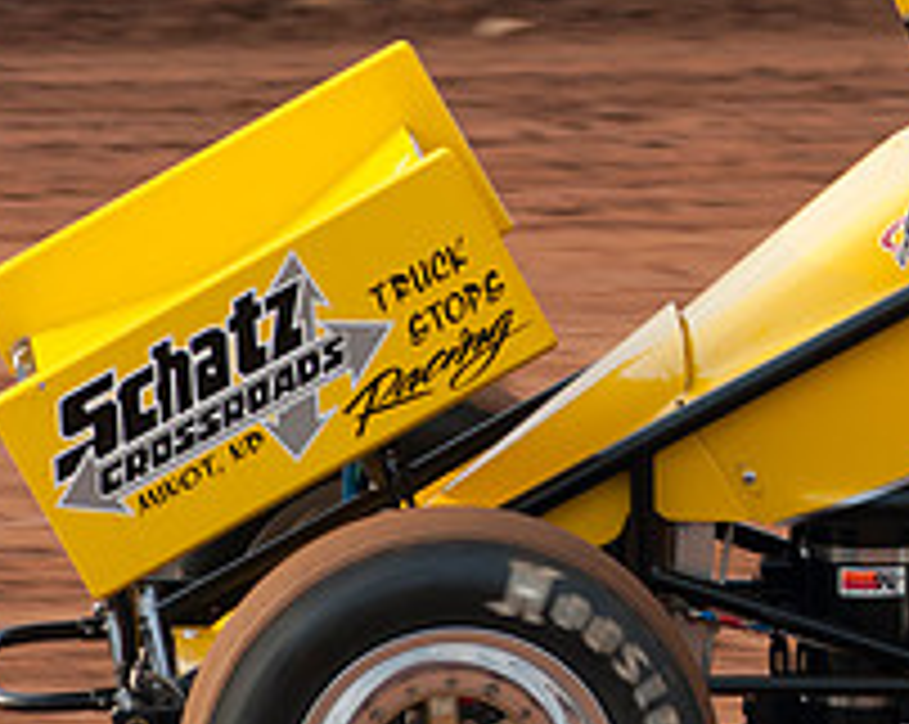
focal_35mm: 547
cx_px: 1238
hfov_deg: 3.5
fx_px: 14695
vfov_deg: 2.8
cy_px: 85
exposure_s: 1/400
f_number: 4.5
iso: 250
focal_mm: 135
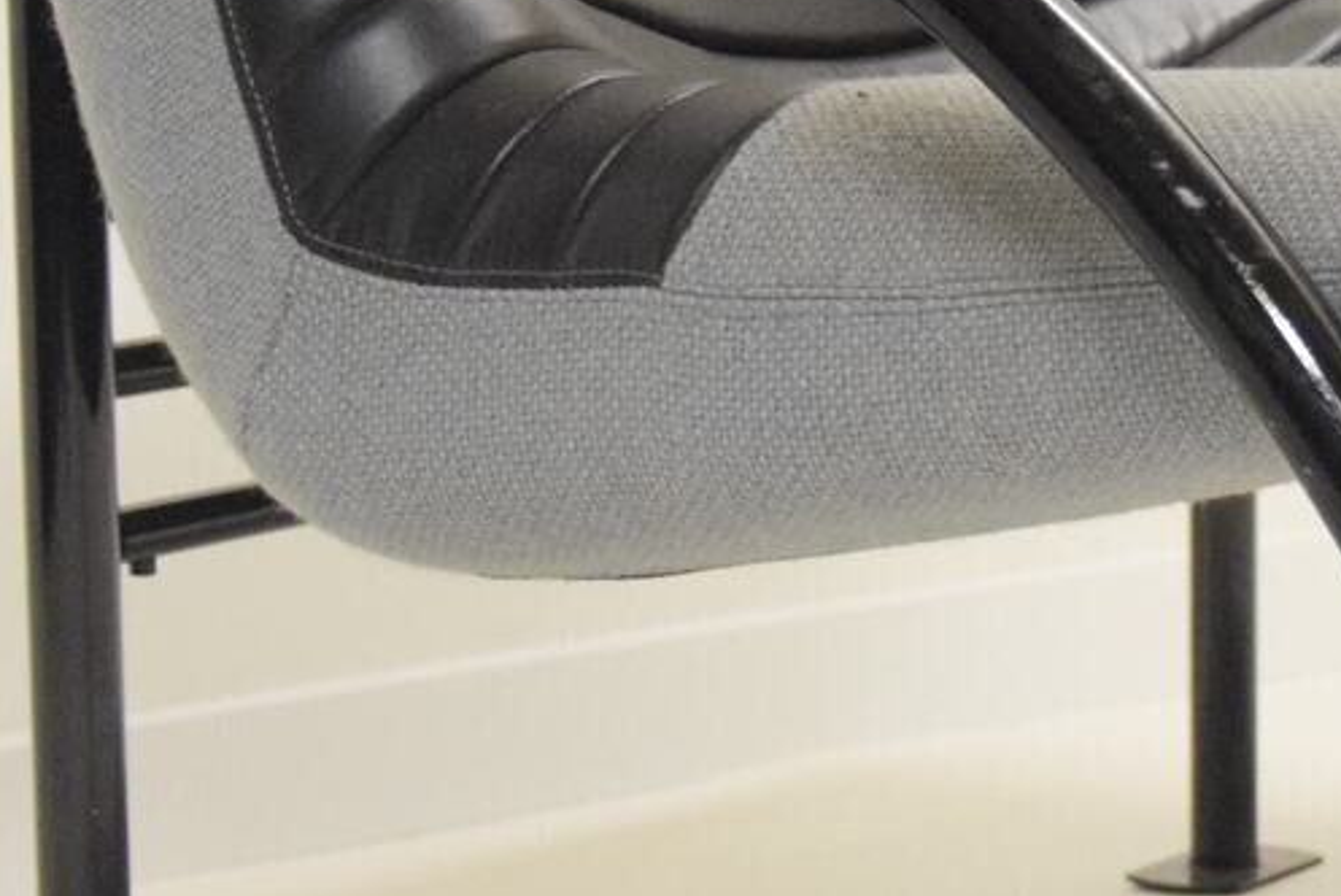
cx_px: 1398
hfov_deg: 12.9
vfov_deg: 8.8
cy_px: 422
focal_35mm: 157
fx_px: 5851
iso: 3200
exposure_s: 1/60
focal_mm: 26
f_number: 4
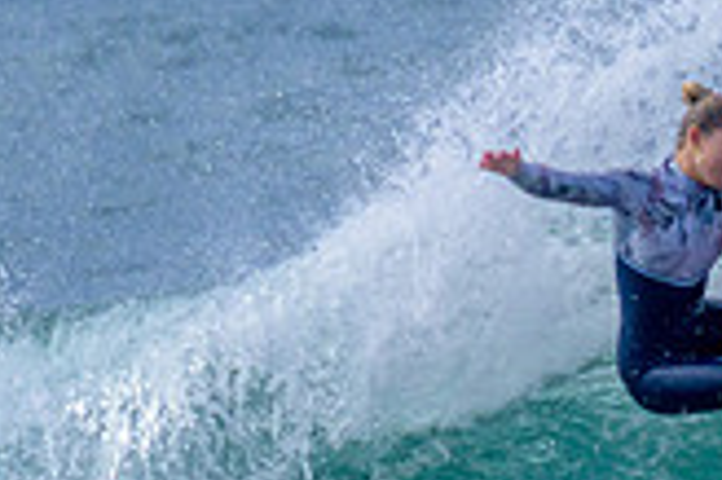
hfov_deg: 0.5
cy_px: 513
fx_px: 77877
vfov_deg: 0.4
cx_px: 613
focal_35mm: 3887
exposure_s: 1/2000
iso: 900
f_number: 11
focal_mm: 800
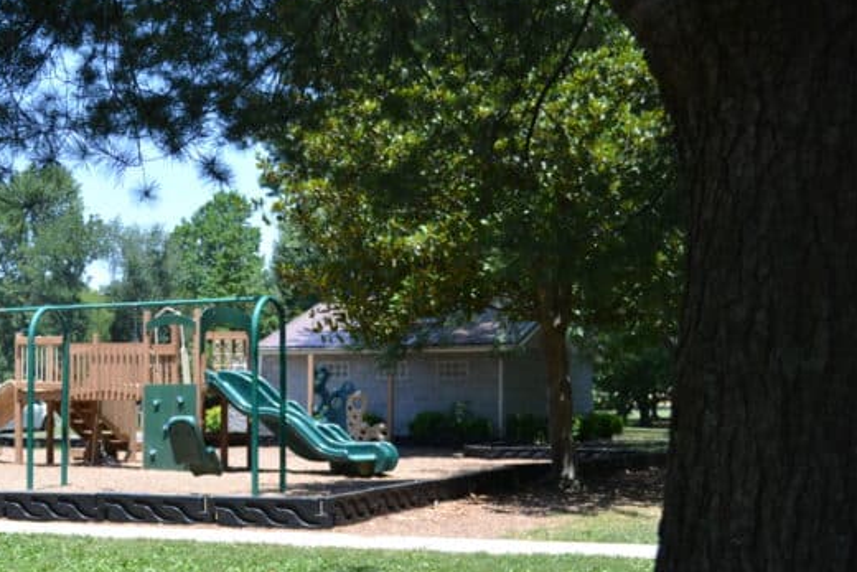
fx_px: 1476
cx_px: 255
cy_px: 374
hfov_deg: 32.0
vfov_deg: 21.9
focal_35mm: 62
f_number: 4.5
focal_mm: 28
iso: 100
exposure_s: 1/250
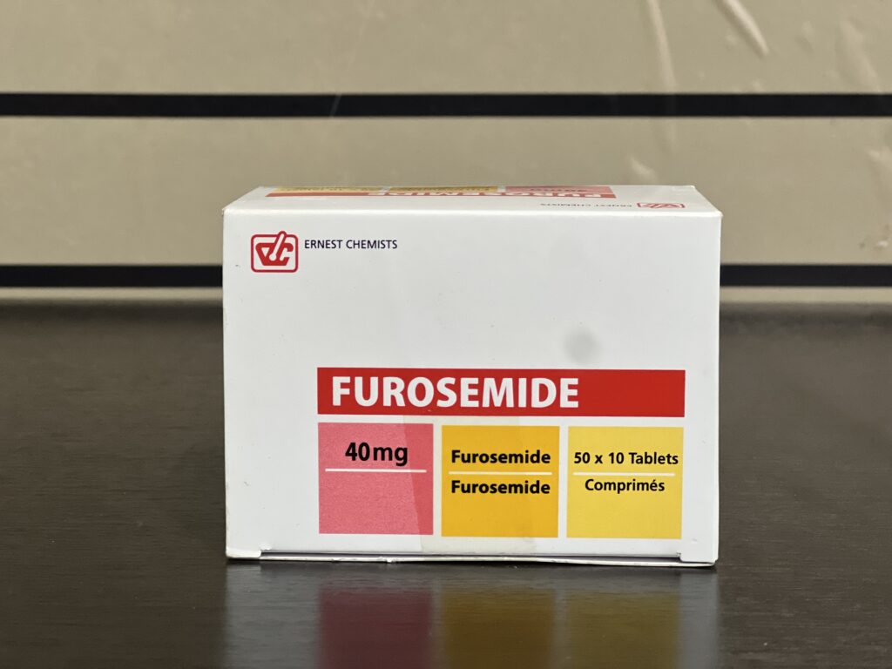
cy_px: 334
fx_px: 1984
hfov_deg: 25.3
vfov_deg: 19.1
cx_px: 446
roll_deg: -0.5
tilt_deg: -8.7
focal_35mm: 77
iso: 500
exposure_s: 1/24
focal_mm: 9
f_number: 2.8
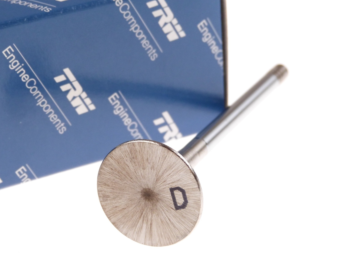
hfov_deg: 16.3
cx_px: 167
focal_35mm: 121
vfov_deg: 12.2
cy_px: 128
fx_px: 1269
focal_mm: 19.3
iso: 200
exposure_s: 1/160
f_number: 3.5
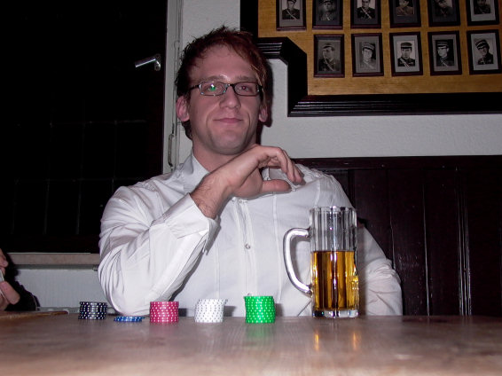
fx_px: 623
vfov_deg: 33.6
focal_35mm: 43
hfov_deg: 43.9
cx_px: 248
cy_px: 184
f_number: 2.13
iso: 100
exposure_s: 1/64.2
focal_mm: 8.19
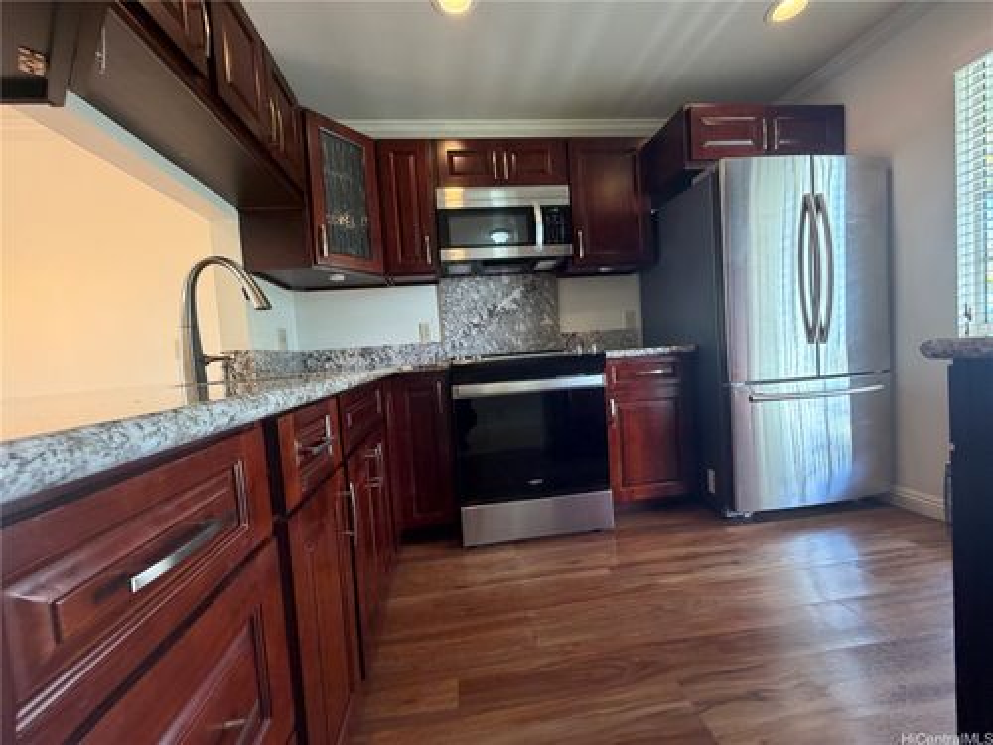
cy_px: 372
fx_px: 402
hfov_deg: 102.1
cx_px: 496
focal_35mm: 14
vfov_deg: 85.7
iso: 320
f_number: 2.2
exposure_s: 1/60
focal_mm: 2.22
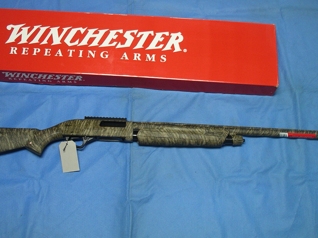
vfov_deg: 31.5
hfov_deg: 41.2
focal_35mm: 46
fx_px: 423
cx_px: 144
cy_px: 115
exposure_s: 1/40
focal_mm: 7.8
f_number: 2.8
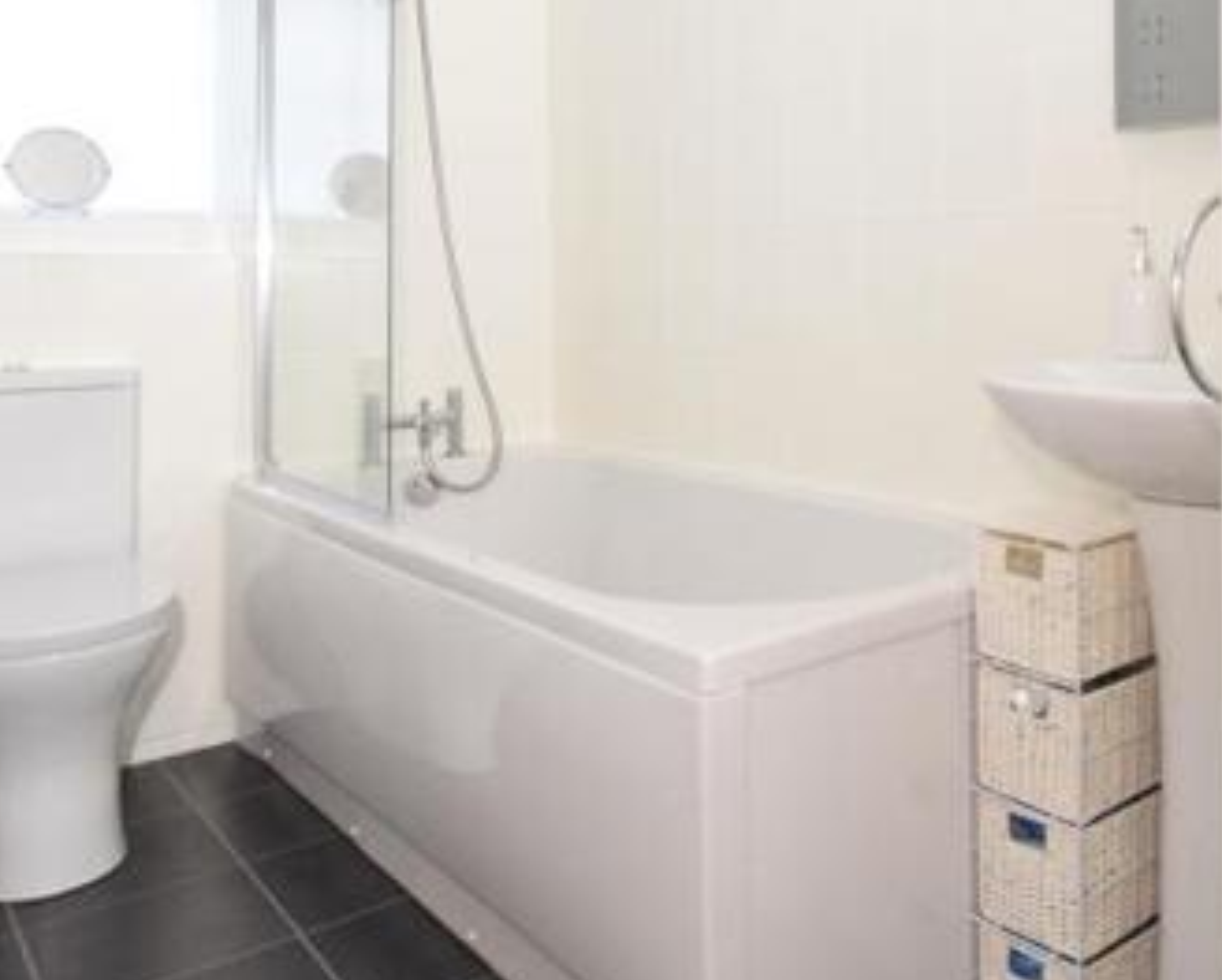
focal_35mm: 31
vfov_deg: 45.8
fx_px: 1120
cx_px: 946
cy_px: 263
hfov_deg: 54.0
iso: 200
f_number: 5
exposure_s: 1/60
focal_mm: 11
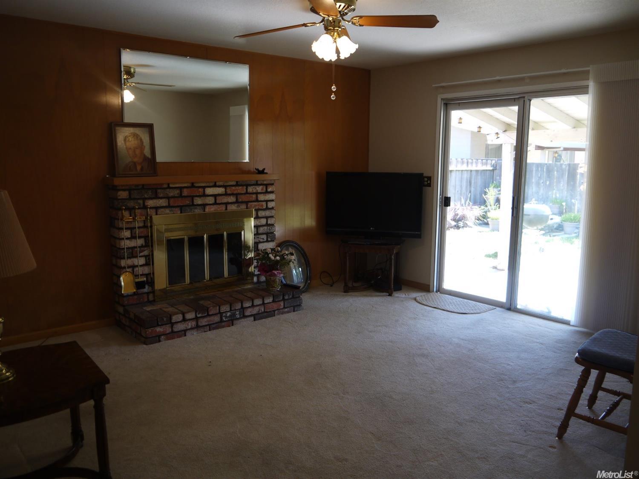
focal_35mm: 28
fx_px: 517
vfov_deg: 49.7
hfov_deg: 63.5
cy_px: 240
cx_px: 320
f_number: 3.5
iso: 200
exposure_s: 1/60
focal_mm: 14
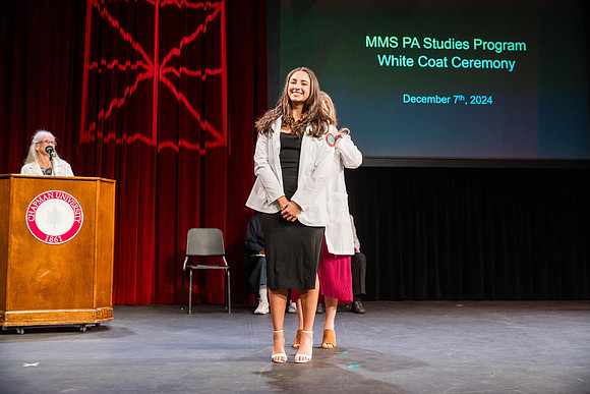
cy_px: 197
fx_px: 679
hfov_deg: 47.0
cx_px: 295
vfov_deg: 32.3
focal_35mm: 41
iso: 1250
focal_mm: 41.4
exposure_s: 1/320
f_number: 3.5
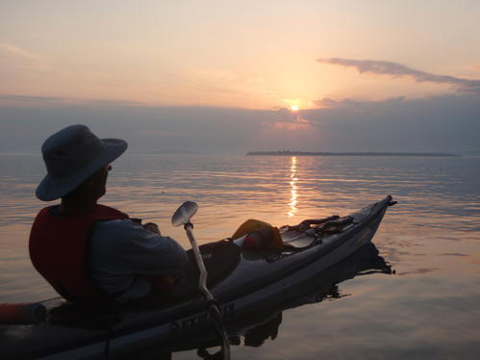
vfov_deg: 34.3
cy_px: 180
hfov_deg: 44.8
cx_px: 240
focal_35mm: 42
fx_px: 582
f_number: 4.3
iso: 64
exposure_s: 1/320
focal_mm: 7.57
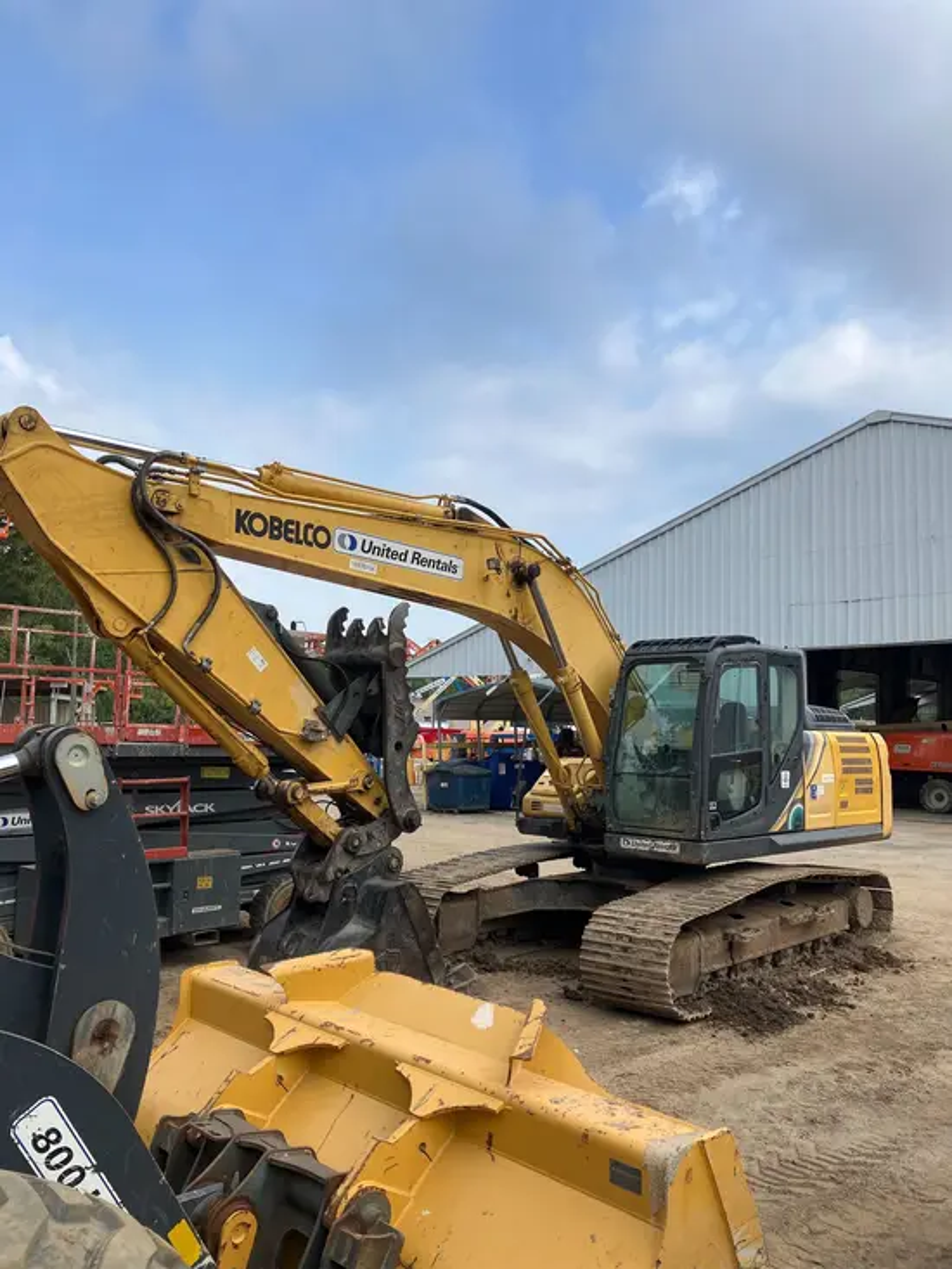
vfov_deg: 63.4
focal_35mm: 28
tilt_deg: +6.5
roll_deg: -0.8
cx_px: 476
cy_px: 634
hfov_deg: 49.8
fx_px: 1026
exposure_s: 1/1429
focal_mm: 3.99
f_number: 1.8
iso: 32
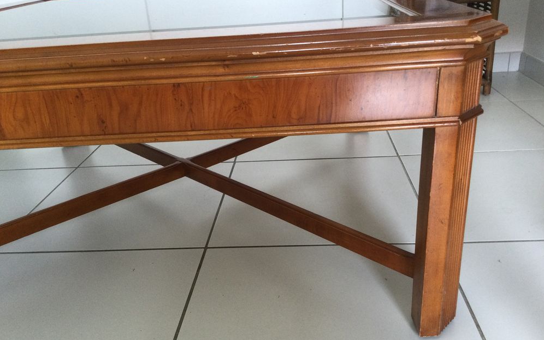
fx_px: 489
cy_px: 192
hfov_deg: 58.2
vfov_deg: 38.2
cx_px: 273
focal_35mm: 33
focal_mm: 3.3
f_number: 2.4
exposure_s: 1/33
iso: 64
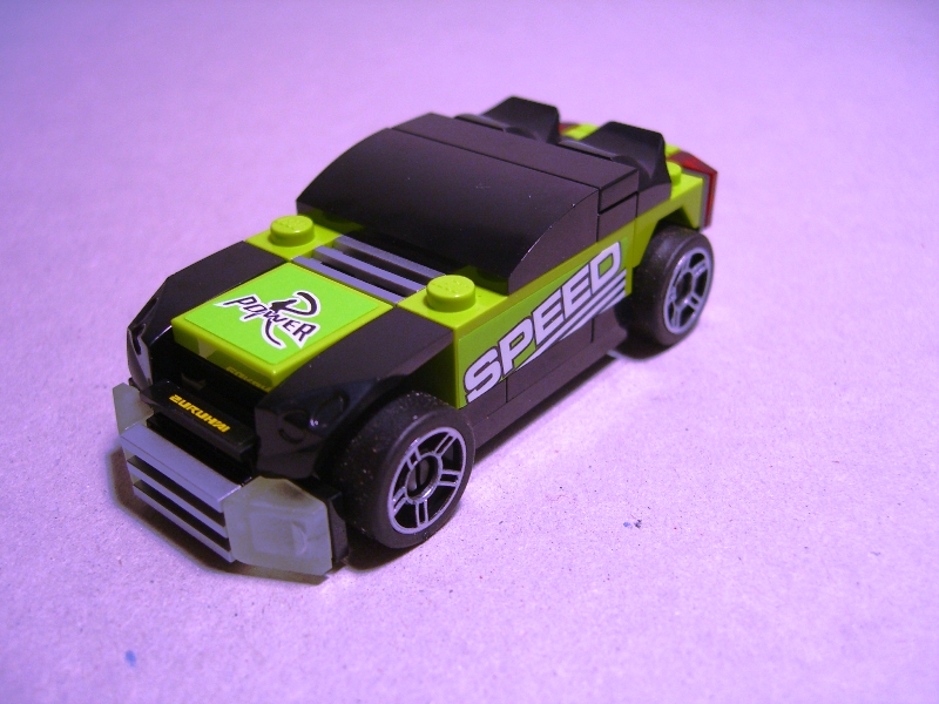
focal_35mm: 38
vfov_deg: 37.7
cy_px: 352
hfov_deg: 49.0
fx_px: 1031
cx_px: 470
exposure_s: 1/20
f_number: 2.8
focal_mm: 7.9
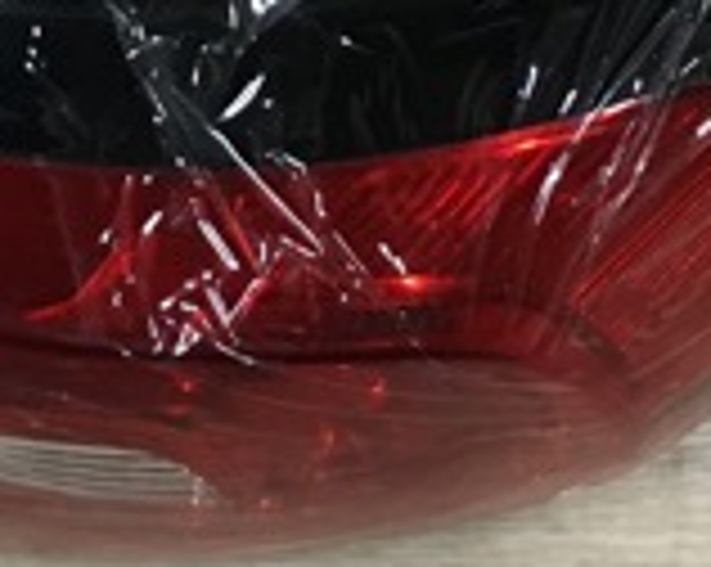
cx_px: 356
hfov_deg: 16.7
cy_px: -76
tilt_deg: -80.8
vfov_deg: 13.1
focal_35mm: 115
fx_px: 2417
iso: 200
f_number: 2.2
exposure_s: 1/20
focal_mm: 4.15
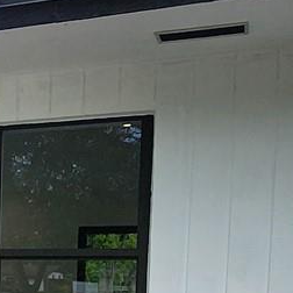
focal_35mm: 73
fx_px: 699
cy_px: 356
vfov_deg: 21.8
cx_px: -126
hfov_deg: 20.7
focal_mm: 2.2
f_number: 2.2
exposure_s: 1/1208
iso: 50
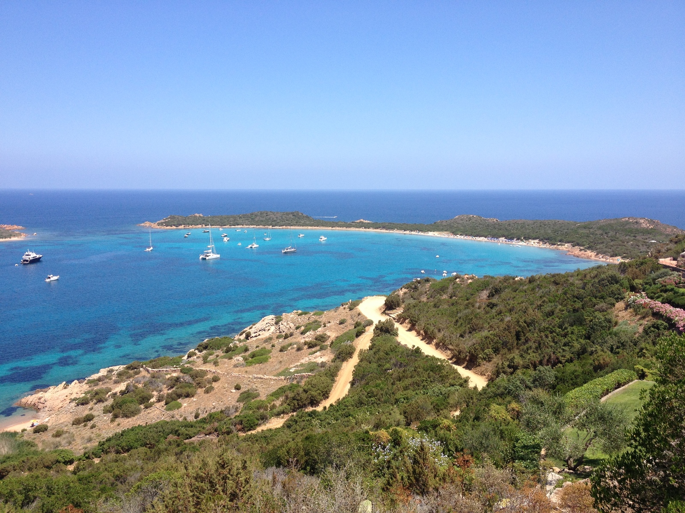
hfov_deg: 52.6
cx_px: 342
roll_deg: -0.1
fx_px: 693
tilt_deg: -8.5
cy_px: 256
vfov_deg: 40.7
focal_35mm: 35
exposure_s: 1/1314
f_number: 2.4
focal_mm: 4.28
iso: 50
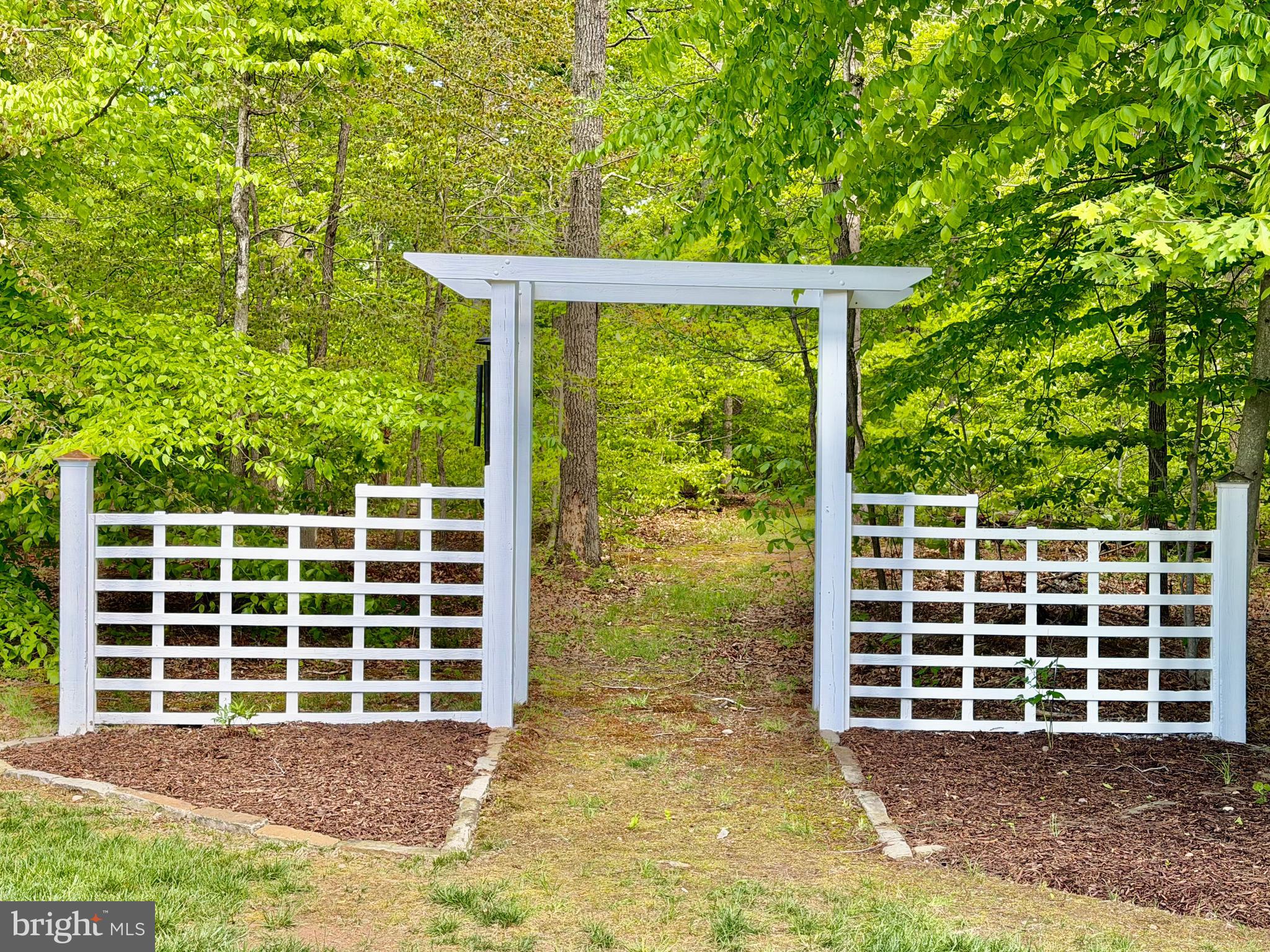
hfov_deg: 39.7
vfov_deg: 30.3
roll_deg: +1.0
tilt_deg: -1.0
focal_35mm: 48
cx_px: 635
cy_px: 476
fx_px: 1761
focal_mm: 6.76
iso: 64
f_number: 1.78
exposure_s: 1/601
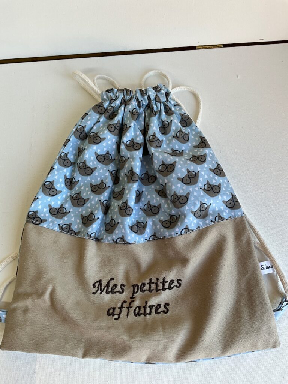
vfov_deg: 61.7
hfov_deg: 48.2
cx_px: 144
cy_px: 192
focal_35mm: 29
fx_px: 322
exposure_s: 1/100
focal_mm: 3
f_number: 1.8
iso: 20
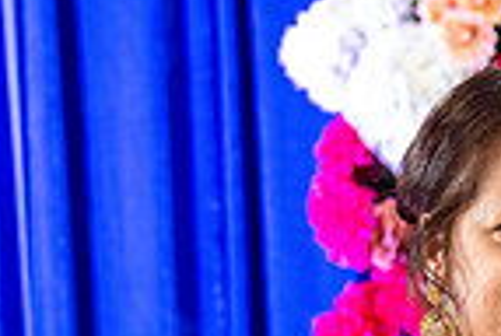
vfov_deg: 7.0
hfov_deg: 10.3
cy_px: 649
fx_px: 2650
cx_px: 862
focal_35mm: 190
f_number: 2.8
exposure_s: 1/125
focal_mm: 47
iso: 2000
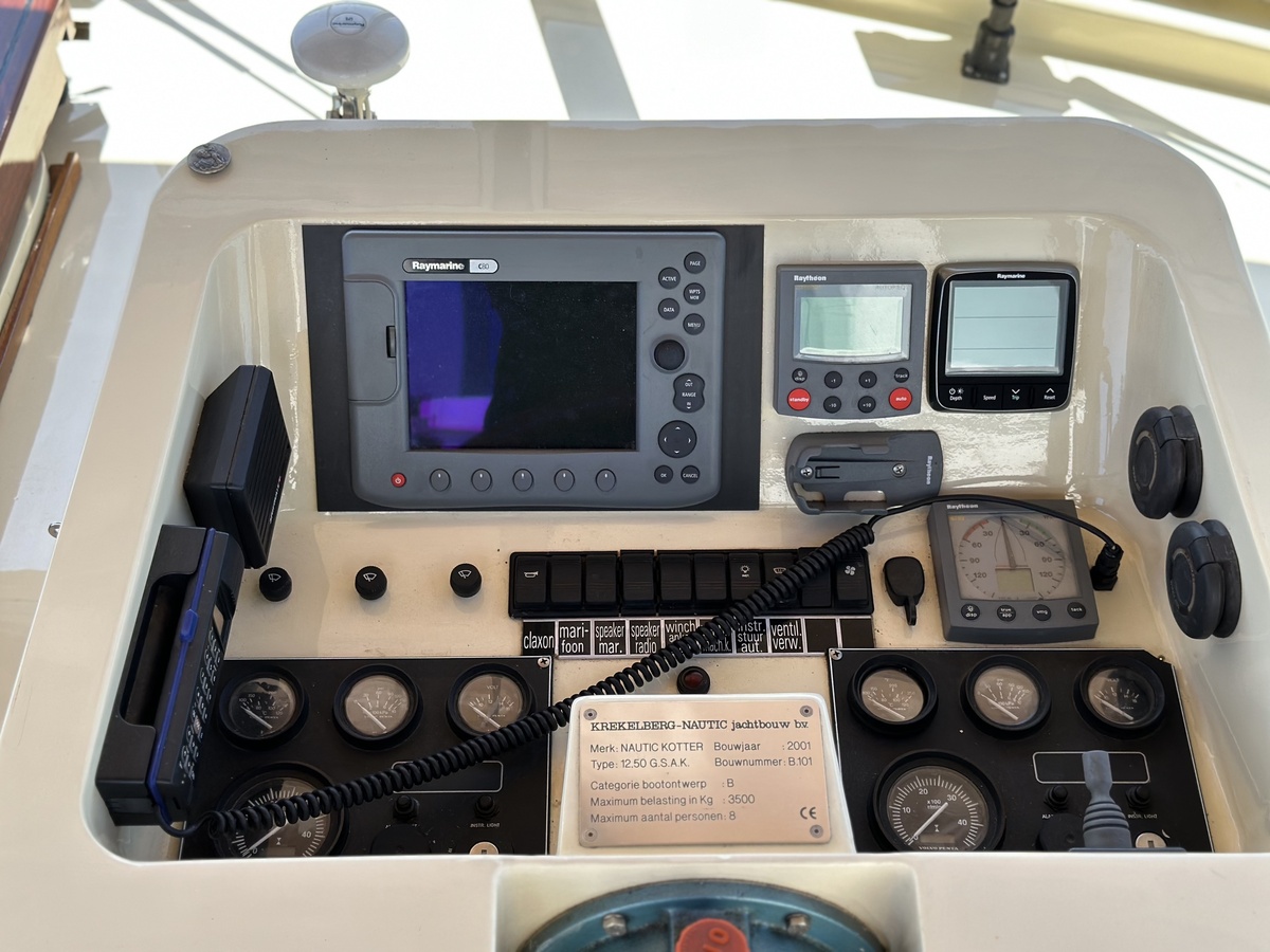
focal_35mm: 48
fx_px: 1761
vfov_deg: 30.3
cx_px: 635
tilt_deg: -47.6
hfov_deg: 39.7
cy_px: 476
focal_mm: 6.86
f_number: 1.78
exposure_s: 1/980
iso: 80
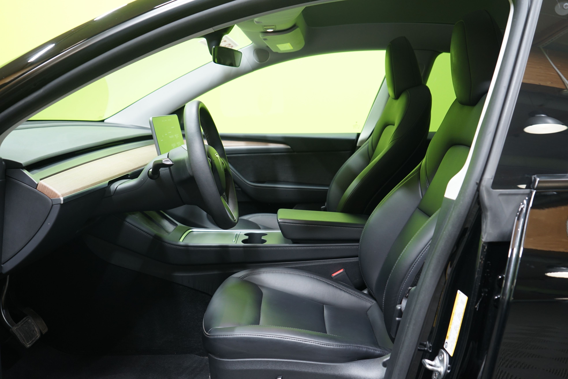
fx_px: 521
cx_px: 284
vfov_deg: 40.0
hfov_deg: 57.2
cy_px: 190
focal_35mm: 33
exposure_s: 1/20
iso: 800
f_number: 4.5
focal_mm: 33
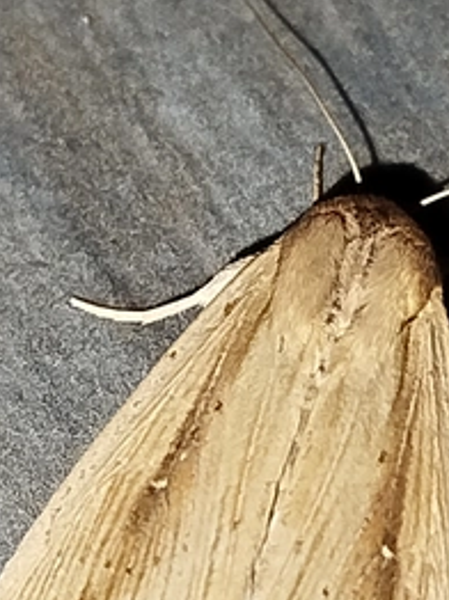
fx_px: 2754
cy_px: 382
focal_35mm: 159
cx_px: 231
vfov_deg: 12.4
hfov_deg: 9.3
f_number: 1.7
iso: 250
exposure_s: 1/50
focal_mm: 5.31
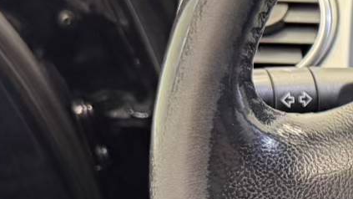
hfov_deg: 16.7
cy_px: 199
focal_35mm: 106
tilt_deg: -32.3
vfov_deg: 11.3
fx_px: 992
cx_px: 641
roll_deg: -0.6
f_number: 1.78
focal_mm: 6.76
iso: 400
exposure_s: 1/50
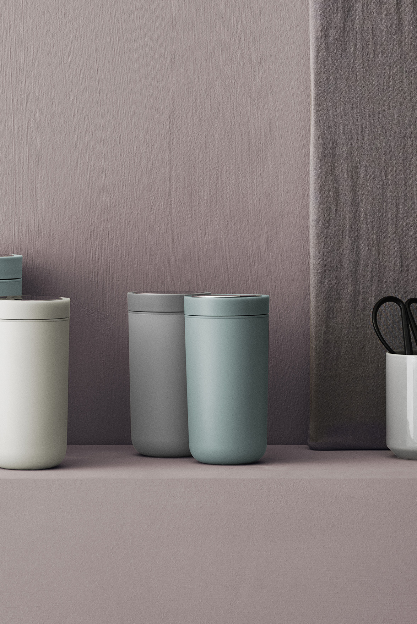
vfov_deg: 11.3
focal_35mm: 181
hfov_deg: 7.6
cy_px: 150
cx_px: 154
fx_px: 3142
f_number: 10
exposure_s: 1/200
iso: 100
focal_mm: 85
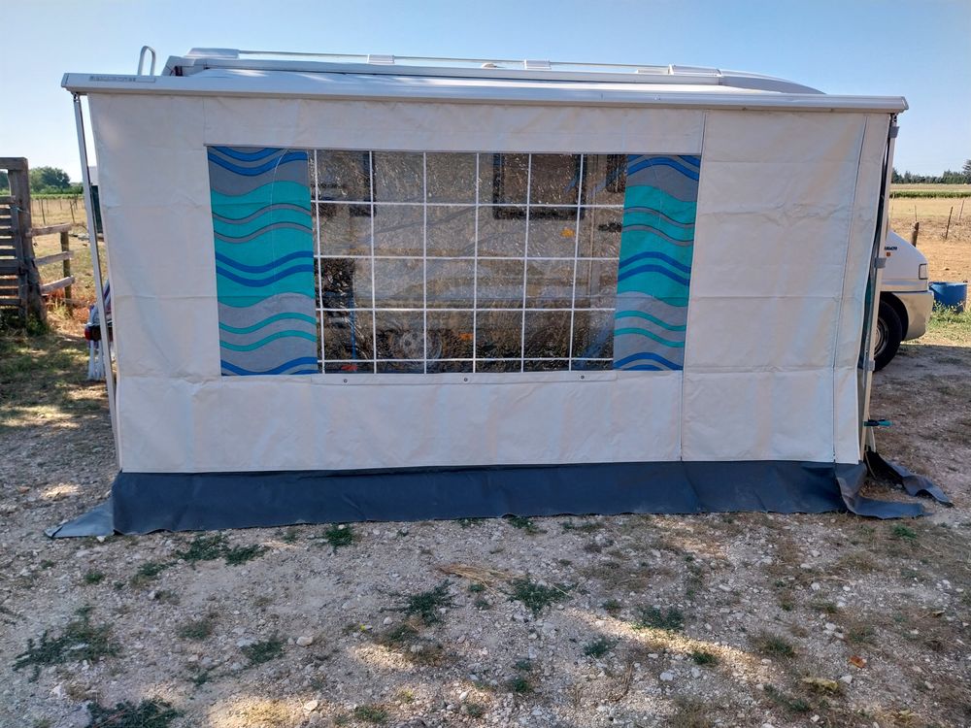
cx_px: 486
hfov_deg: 67.3
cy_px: 364
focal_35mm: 26
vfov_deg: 53.1
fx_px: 729
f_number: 1.8
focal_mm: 4
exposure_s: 1/414
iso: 25
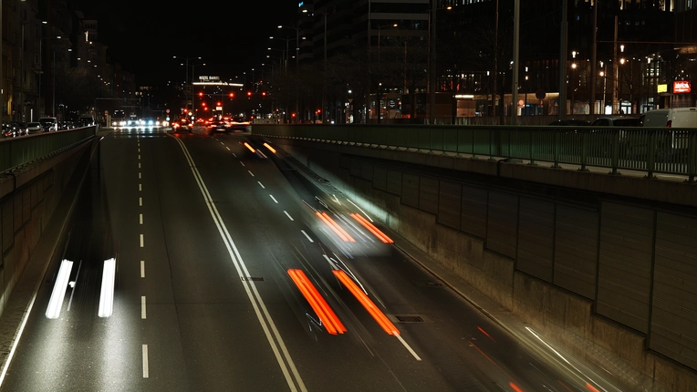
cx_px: 246
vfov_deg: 16.8
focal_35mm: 72
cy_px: 206
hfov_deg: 29.2
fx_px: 1331
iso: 50
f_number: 3.5
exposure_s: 1/2
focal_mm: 35
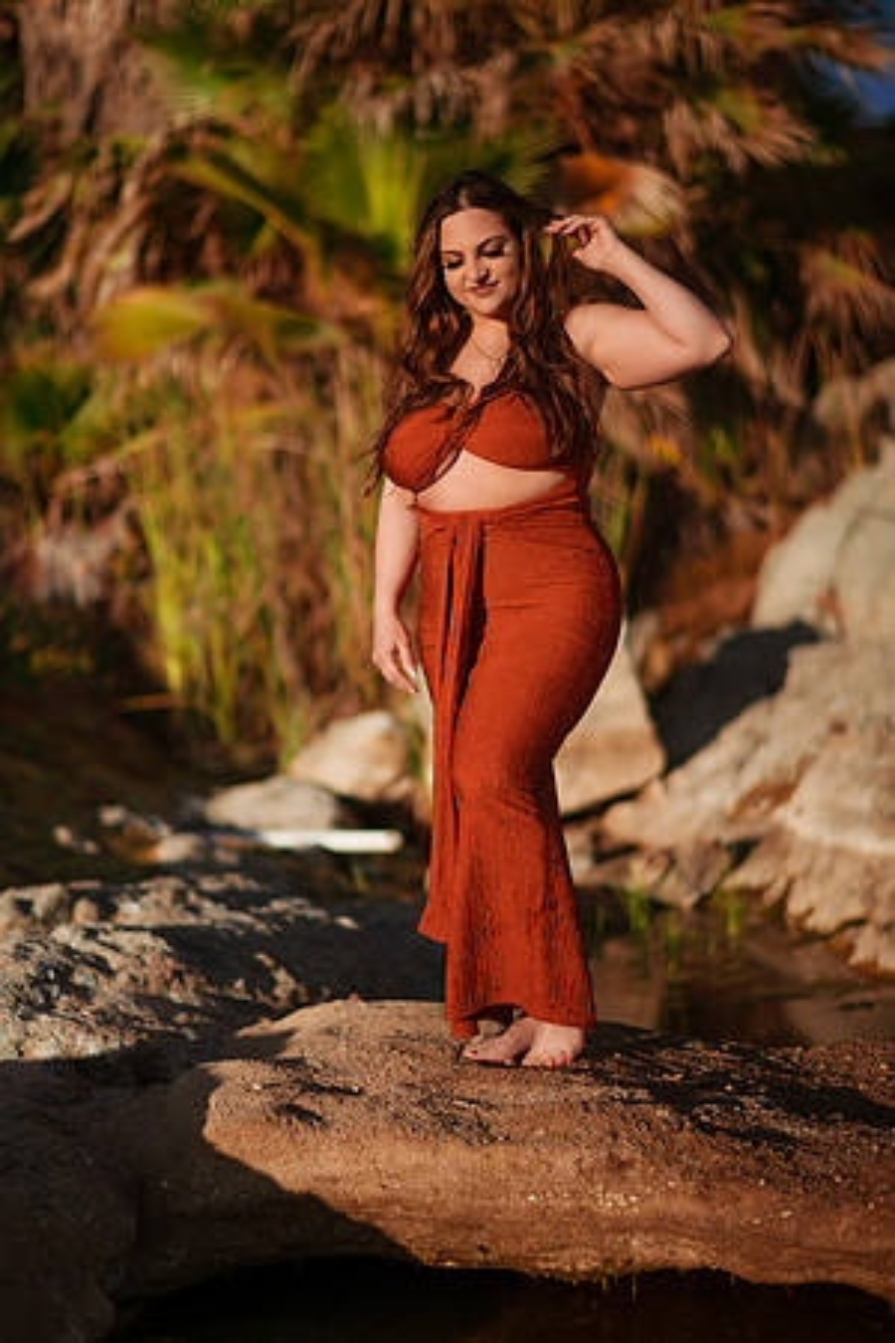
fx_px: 2163
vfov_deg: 34.5
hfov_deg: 23.4
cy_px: 672
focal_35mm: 58
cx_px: 448
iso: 100
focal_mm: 58
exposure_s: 1/8000
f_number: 1.4
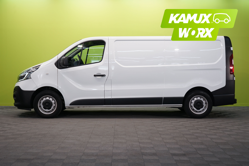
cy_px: 83
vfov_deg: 24.2
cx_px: 124
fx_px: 387
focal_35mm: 56
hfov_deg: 35.6
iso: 400
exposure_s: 1/40
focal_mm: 56
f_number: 5.6
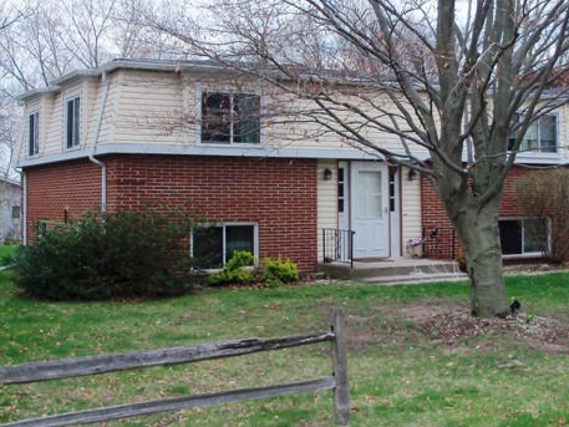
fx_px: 921
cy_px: 167
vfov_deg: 26.1
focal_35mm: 56
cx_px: 379
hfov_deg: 34.0
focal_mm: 7.2
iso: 160
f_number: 3.1
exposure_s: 1/500
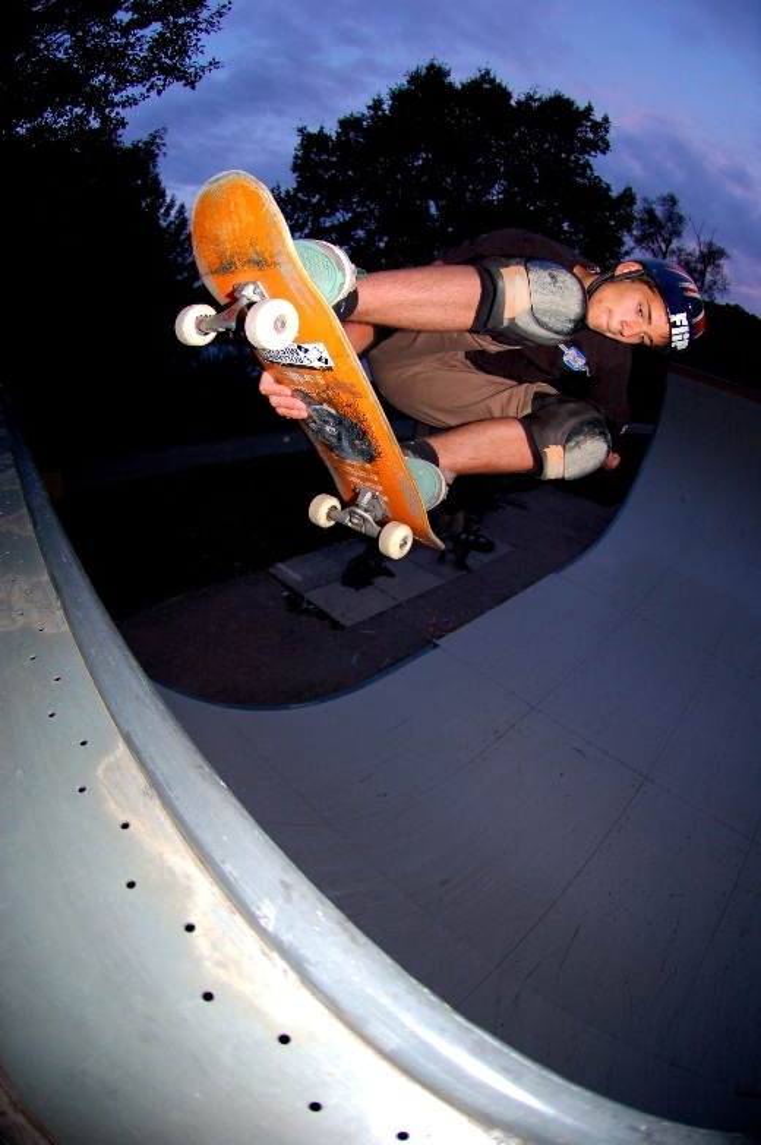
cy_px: 572
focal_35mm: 16
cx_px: 380
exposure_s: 1/100
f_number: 2.8
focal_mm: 10.5
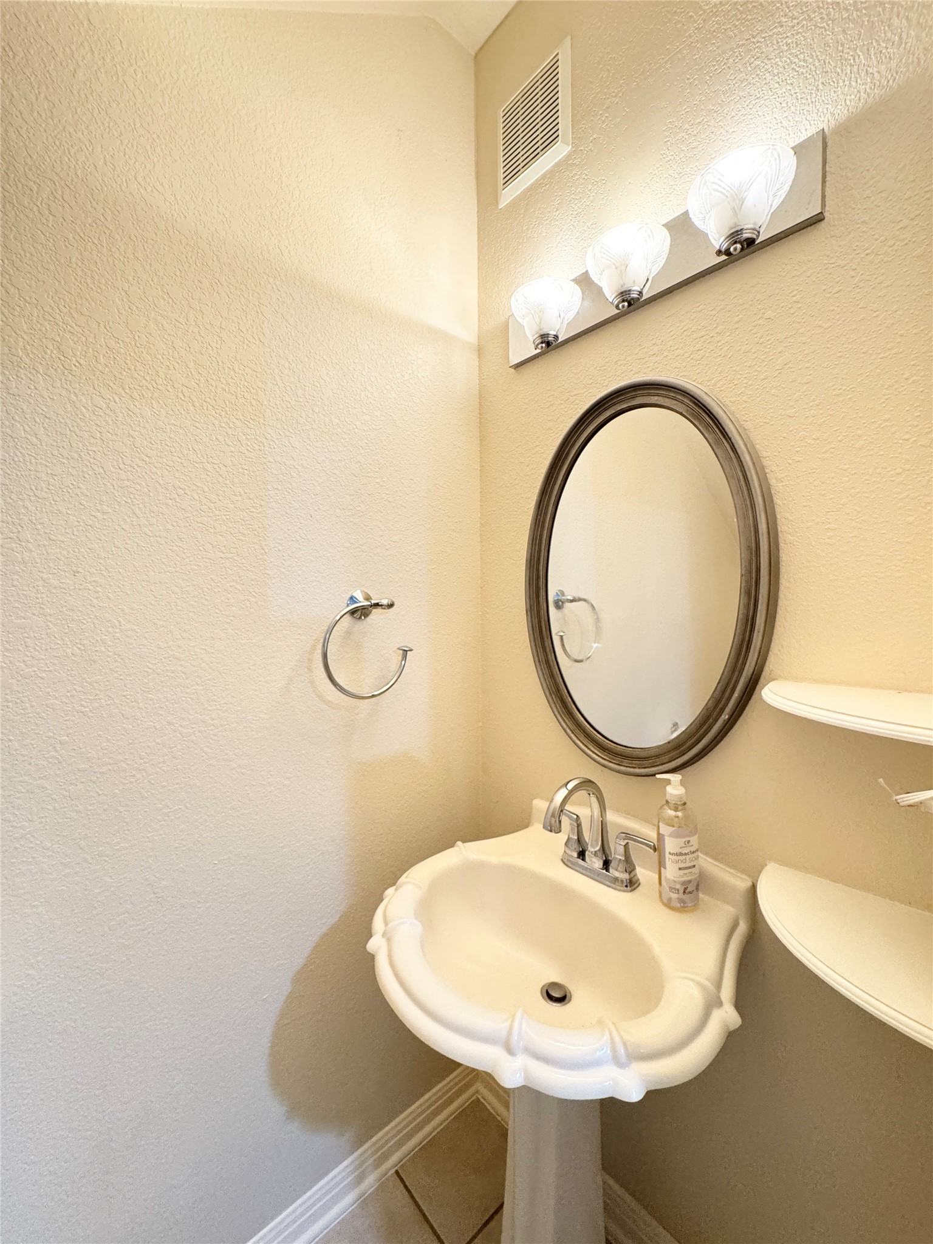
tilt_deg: -2.3
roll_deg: +0.2
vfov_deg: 102.1
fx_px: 503
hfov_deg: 85.7
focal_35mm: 14
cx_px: 466
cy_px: 622
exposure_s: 1/60
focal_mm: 2.22
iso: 500
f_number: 2.2
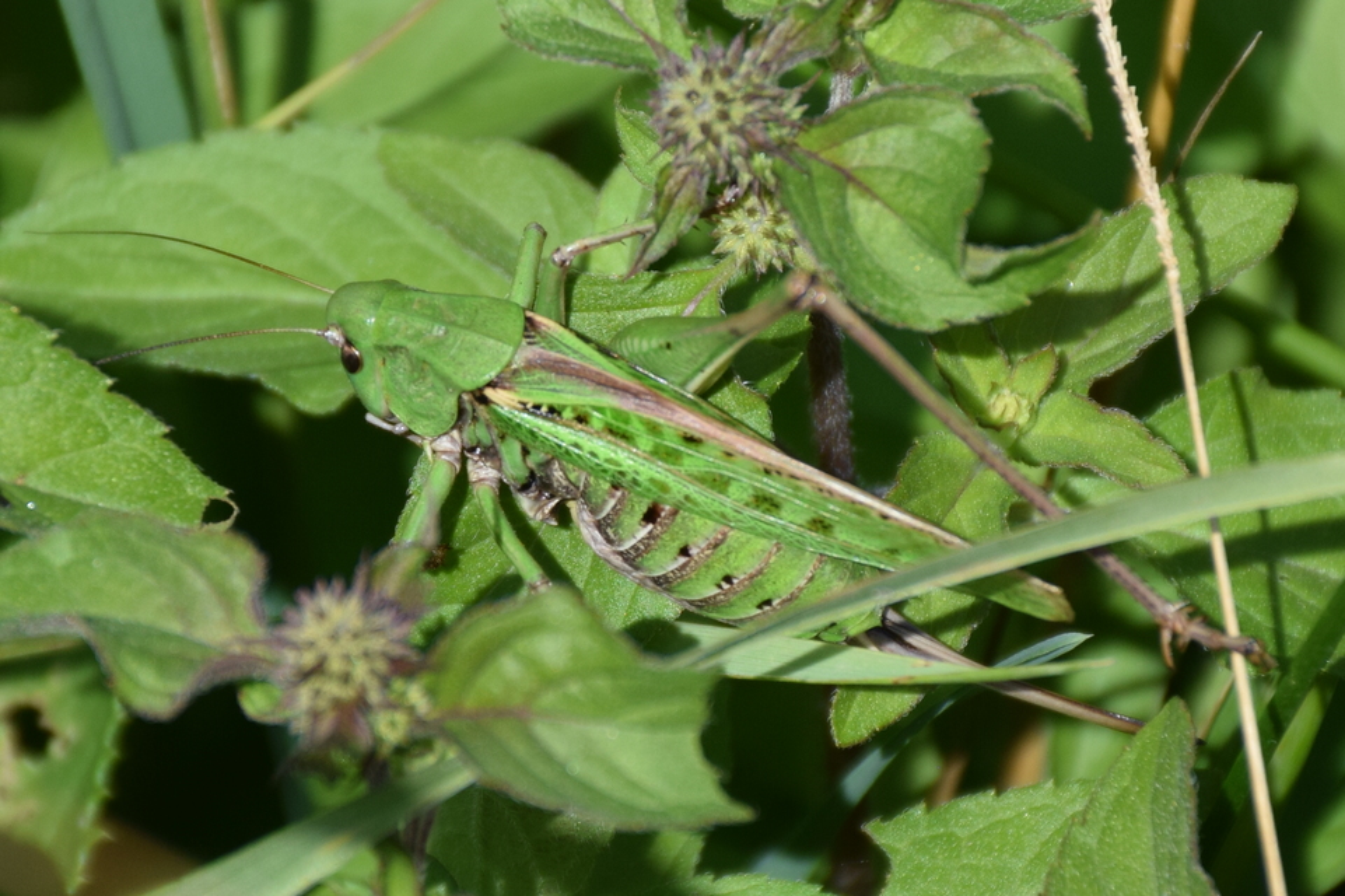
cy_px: 448
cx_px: 672
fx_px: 7843
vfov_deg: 6.5
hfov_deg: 9.8
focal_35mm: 210
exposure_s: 1/1600
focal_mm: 140
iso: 320
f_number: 5.6
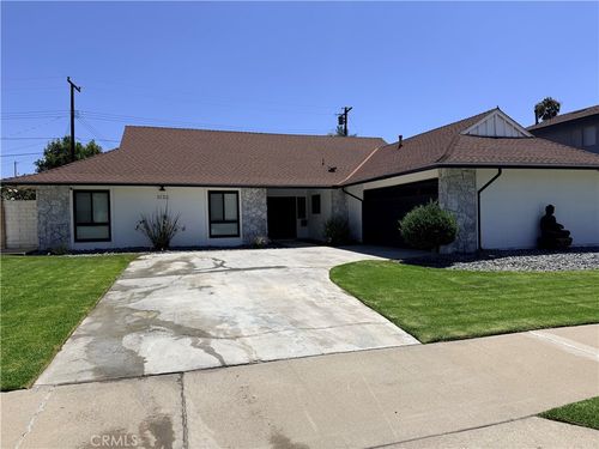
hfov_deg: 71.6
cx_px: 300
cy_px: 224
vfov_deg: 56.8
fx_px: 415
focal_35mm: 24
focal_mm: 6.76
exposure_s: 1/9091
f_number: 1.78
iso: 80
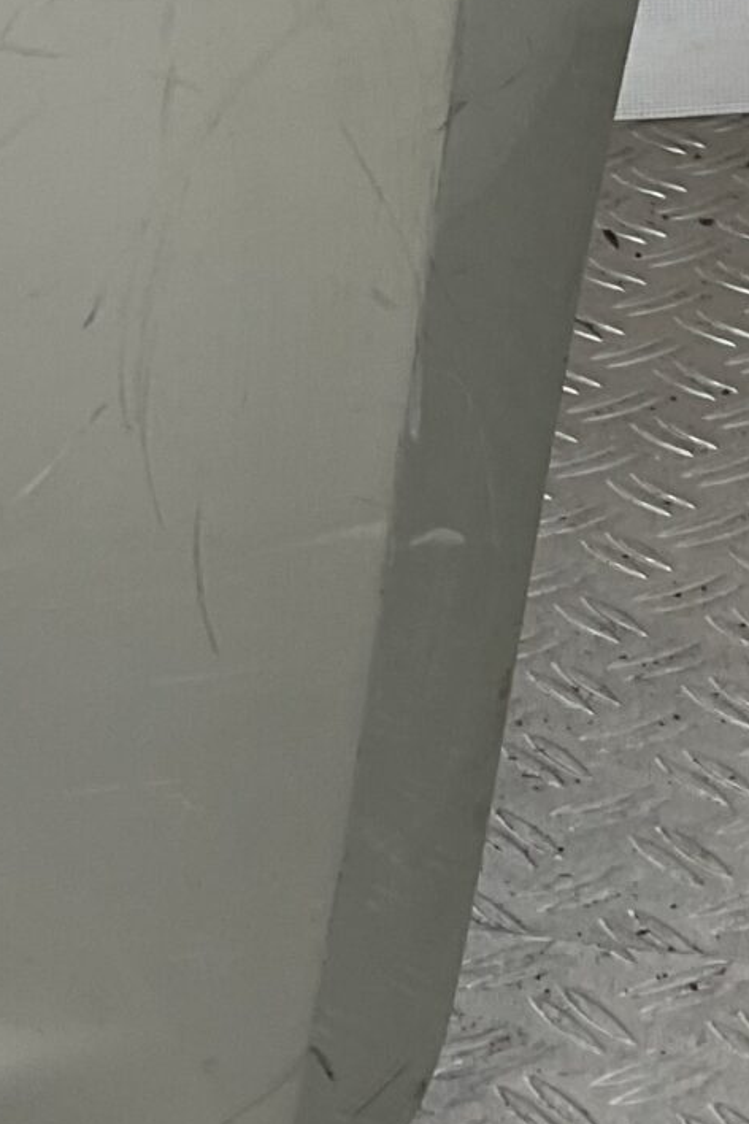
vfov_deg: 18.7
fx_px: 3401
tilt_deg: -20.6
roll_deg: +13.9
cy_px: 306
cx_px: -1038
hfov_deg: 10.7
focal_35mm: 109
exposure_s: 1/152
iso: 16
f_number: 1.8
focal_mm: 3
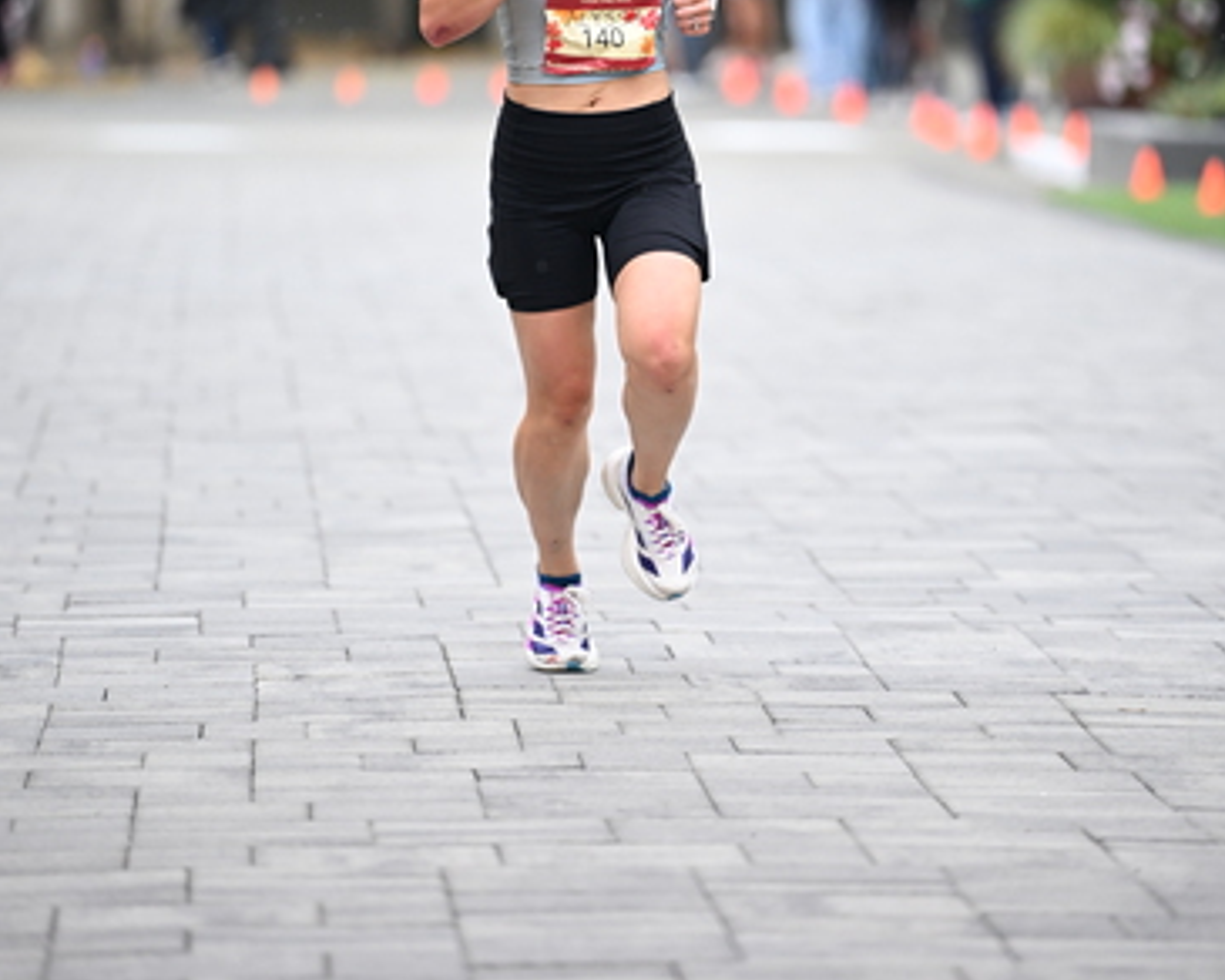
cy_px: 242
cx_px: 612
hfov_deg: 6.8
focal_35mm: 283
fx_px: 10260
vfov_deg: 5.5
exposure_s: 1/1250
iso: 1250
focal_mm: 200
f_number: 2.8
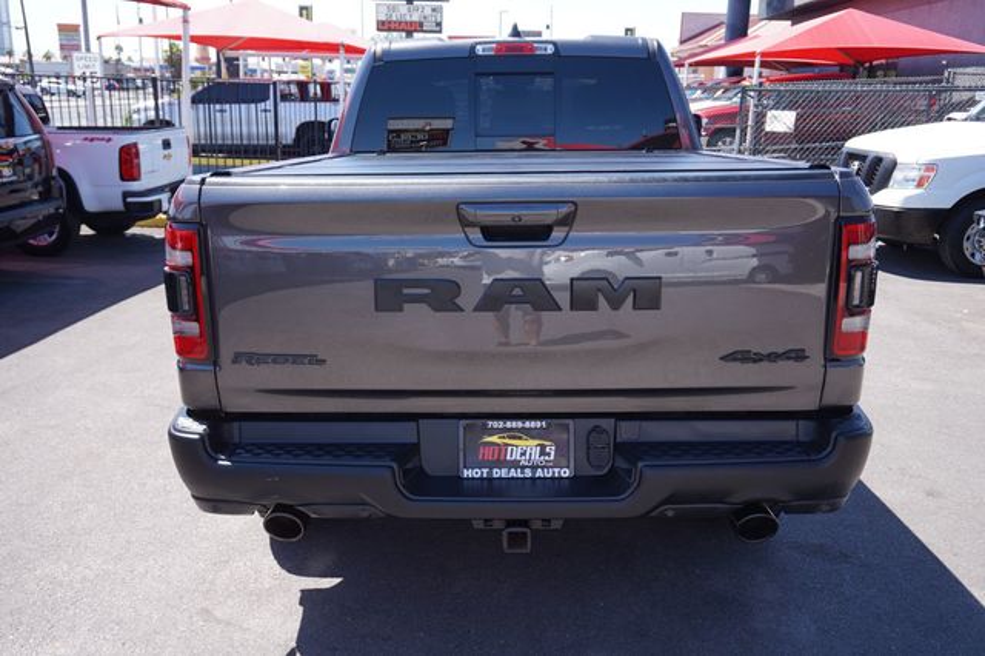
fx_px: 861
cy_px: 328
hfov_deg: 59.5
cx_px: 492
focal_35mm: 32
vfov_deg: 41.7
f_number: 5
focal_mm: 21
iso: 100
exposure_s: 1/200
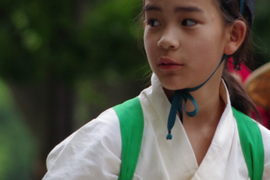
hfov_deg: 2.5
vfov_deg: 1.7
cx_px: 179
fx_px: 6158
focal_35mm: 822
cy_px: 63
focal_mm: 300
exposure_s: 1/400
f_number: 5.8
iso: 800
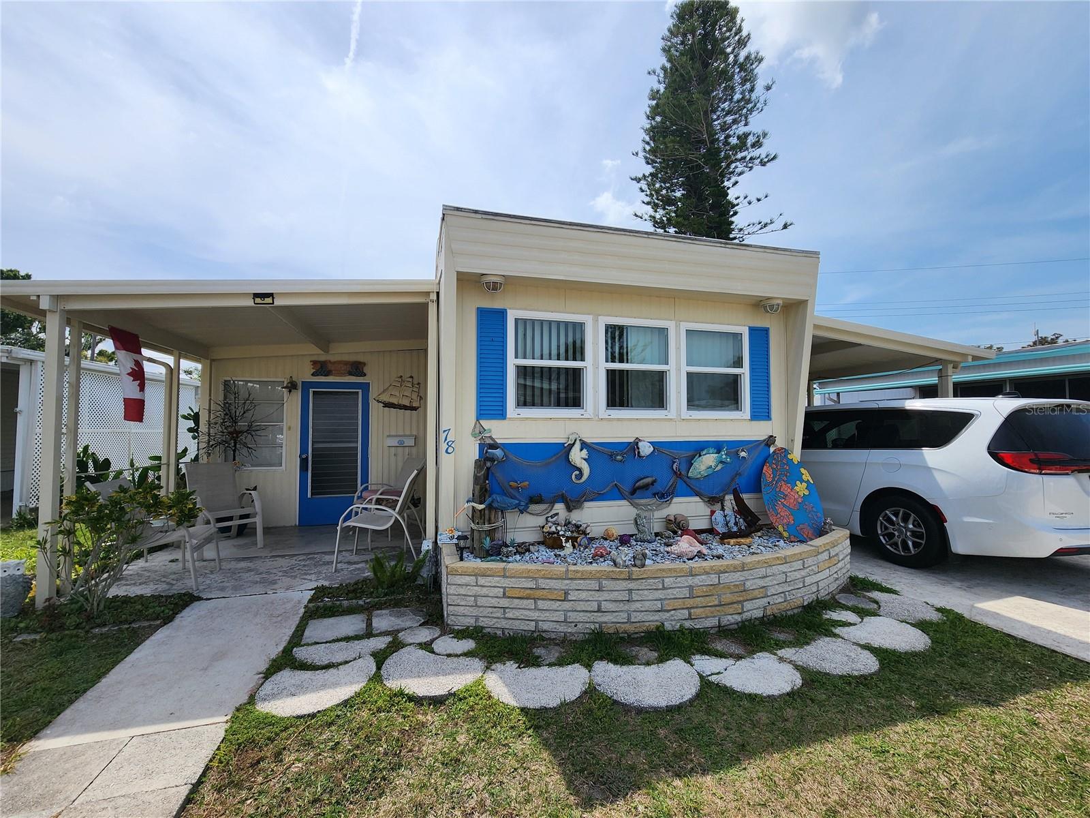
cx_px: 545
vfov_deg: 89.9
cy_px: 409
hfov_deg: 106.2
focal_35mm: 13
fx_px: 409
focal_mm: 2.2
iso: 50
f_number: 2.2
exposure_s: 1/3550
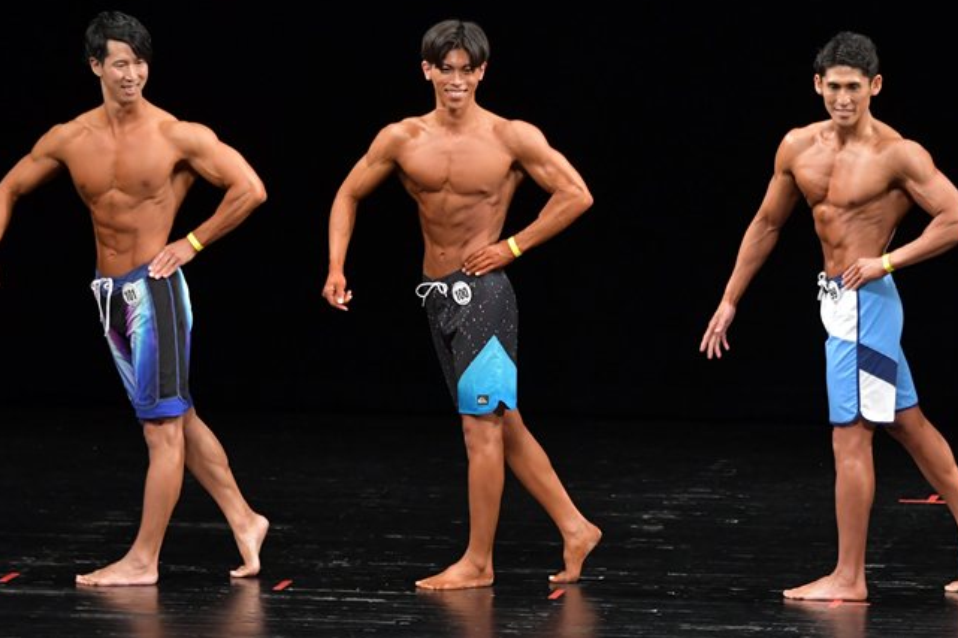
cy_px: 315
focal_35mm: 272
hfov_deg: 7.6
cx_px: 504
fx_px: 7236
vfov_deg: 5.0
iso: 3200
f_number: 5.6
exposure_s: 1/400
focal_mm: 150
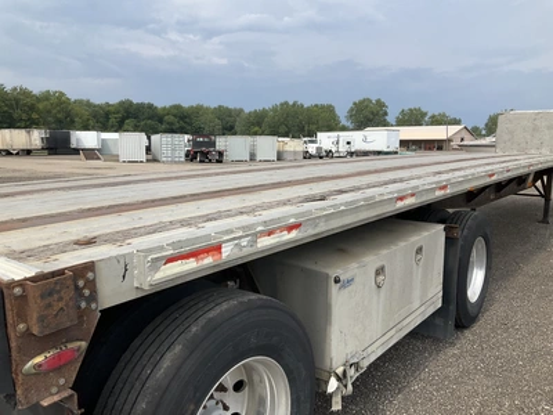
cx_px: 276
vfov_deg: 48.2
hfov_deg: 61.7
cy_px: 208
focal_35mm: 29
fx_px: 463
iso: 25
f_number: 1.8
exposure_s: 1/1490
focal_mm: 3
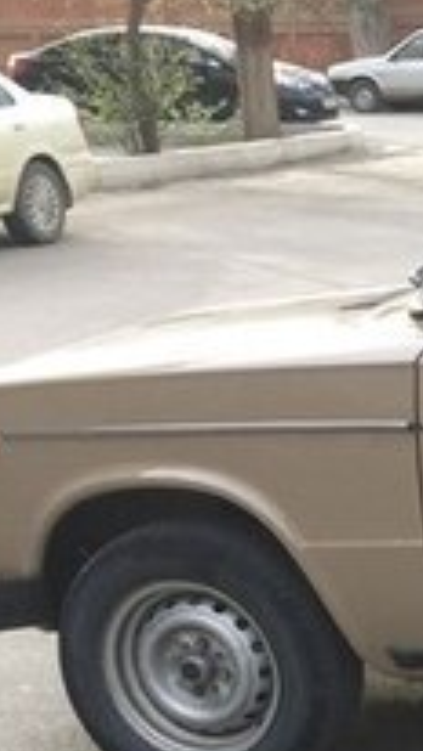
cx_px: 1014
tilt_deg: -17.2
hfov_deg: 10.4
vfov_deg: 20.6
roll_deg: -0.5
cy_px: 716
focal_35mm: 101
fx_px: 2012
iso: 32
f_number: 2.2
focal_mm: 4.15
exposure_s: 1/179
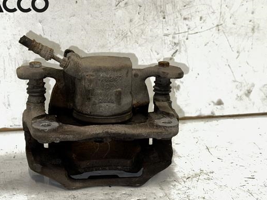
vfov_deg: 24.4
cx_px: 115
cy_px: 120
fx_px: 463
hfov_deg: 32.1
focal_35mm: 60
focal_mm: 6.86
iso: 64
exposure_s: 1/19
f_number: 1.78
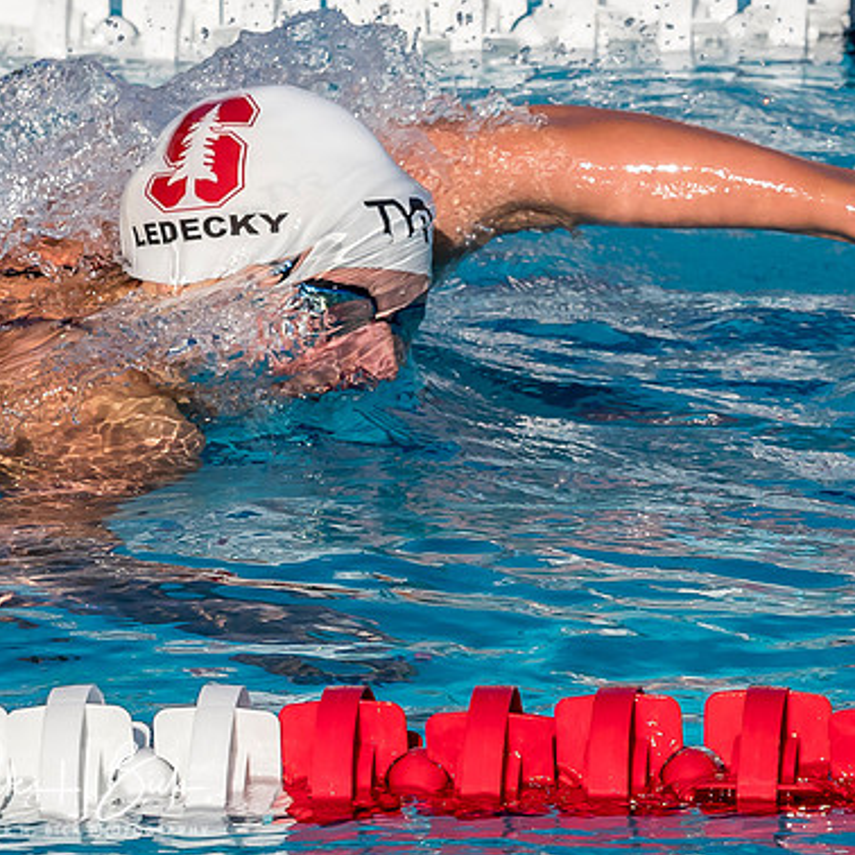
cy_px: 275
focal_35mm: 534
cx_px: 203
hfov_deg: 3.3
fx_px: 14922
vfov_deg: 3.3
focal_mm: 95
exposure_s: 1/2000
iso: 400
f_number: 5.6
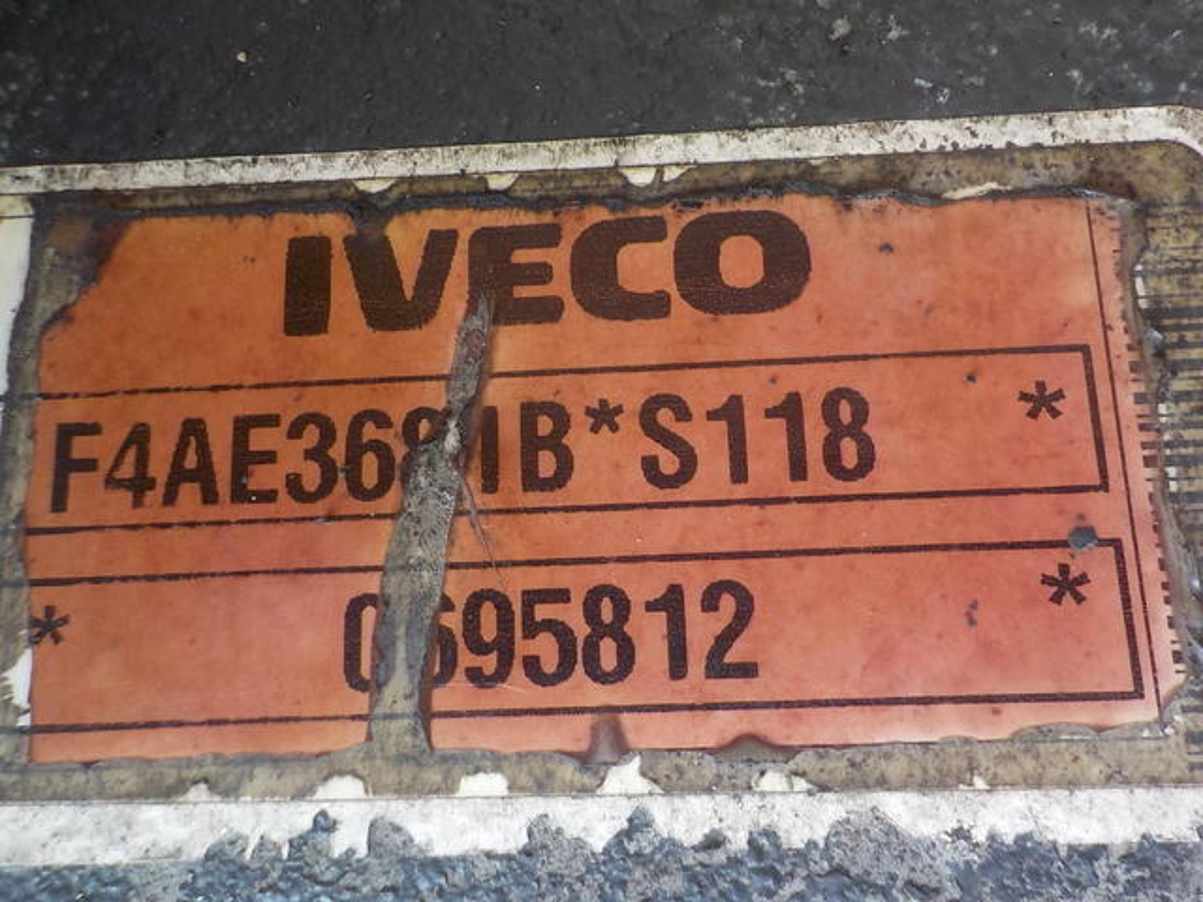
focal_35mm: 30
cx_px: 602
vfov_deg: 46.8
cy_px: 451
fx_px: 1043
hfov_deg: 60.0
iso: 125
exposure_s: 1/30
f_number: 3.3
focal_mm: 4.1
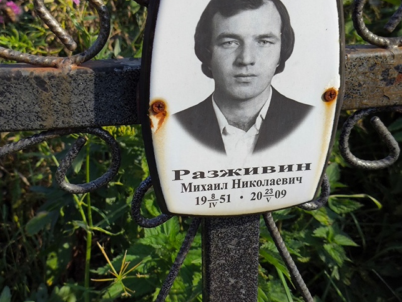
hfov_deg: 31.2
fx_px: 721
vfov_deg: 23.7
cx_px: 183
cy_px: 178
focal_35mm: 62
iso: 50
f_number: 1.7
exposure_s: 1/1544
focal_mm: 4.71
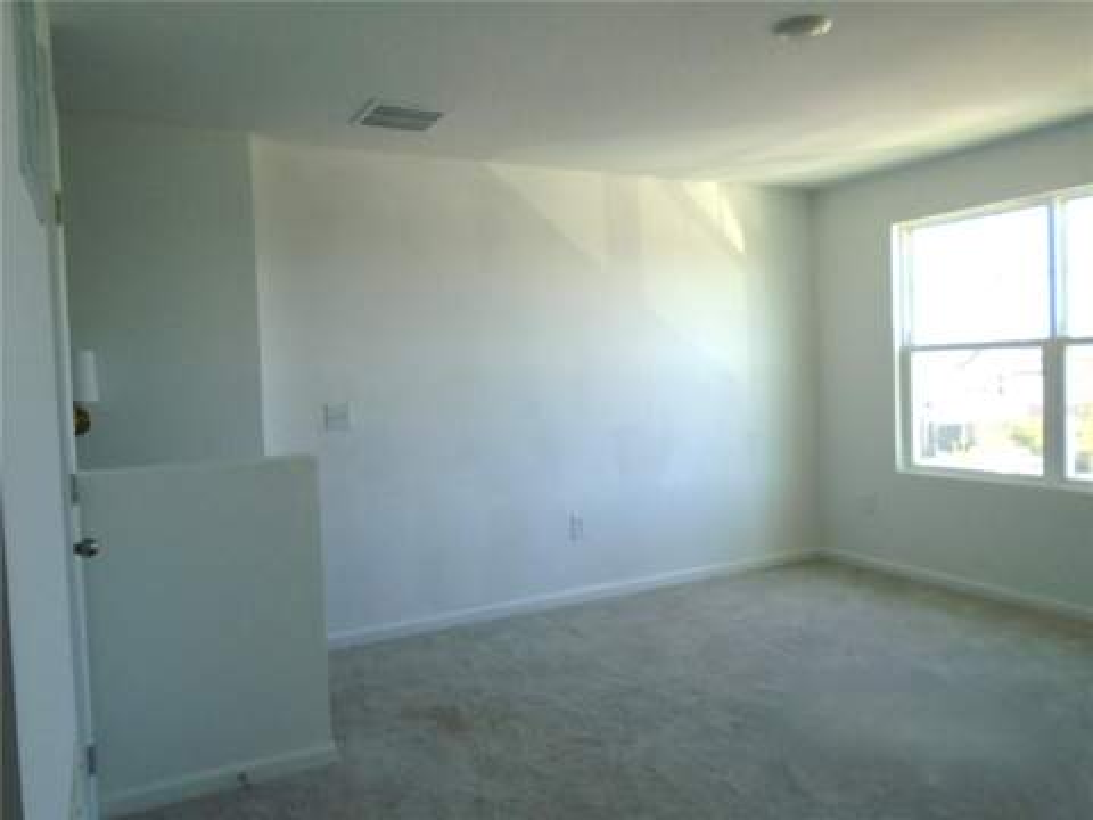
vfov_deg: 53.1
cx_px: 546
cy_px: 410
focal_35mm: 26
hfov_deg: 67.3
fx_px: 821
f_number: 3.2
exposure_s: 1/125
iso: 200
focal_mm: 4.6
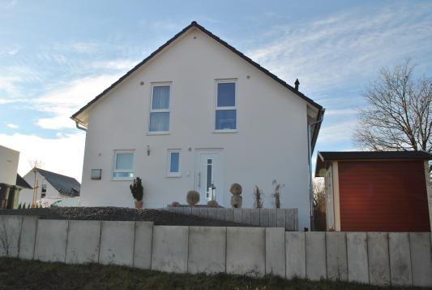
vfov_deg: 40.1
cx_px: 216
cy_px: 145
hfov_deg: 57.2
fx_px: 397
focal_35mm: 33
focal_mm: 22
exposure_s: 1/200
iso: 100
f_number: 10
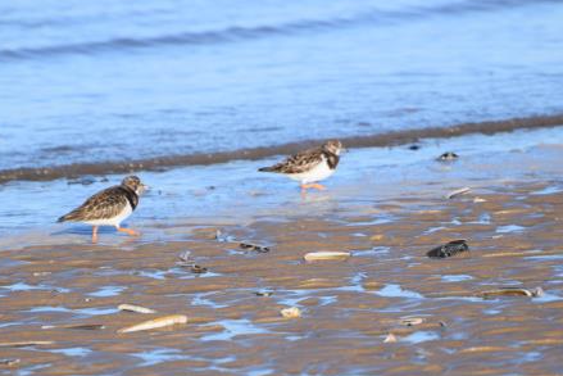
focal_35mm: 615
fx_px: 9621
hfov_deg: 3.4
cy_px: 216
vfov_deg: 2.2
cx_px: 251
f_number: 6.3
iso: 200
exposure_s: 1/640
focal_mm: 300
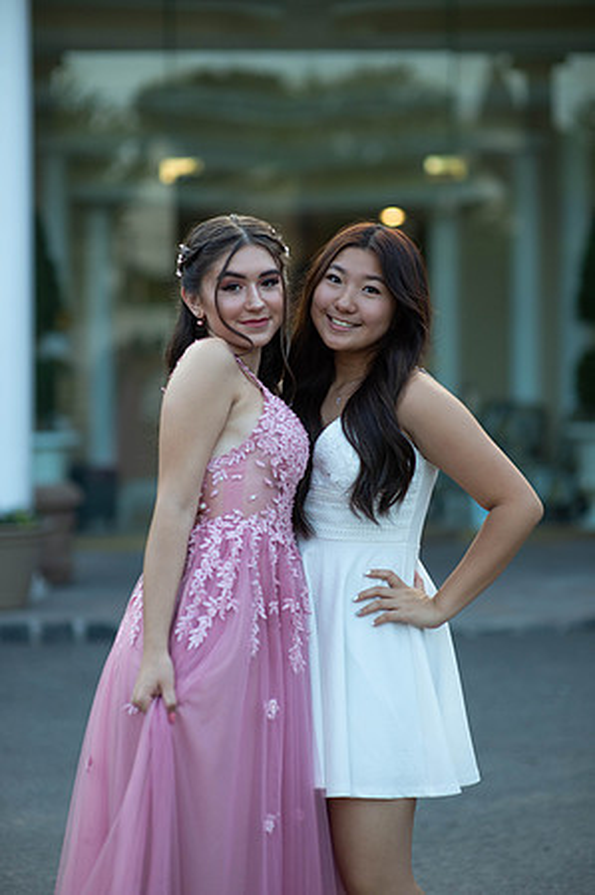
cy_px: 448
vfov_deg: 23.9
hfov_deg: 16.0
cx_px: 298
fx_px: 2112
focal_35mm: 85
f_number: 2
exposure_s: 1/1000
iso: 250
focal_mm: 85
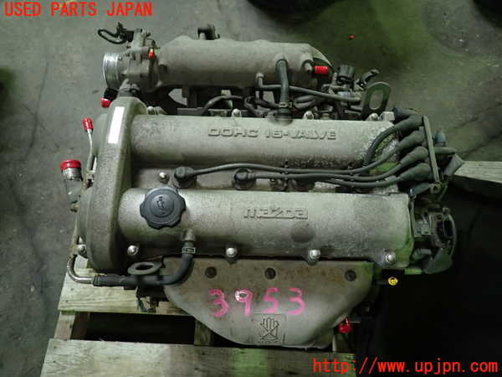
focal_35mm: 25
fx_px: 363
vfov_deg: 54.9
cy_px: 188
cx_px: 251
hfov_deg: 69.4
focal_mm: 4.5
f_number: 2
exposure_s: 1/30
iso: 320
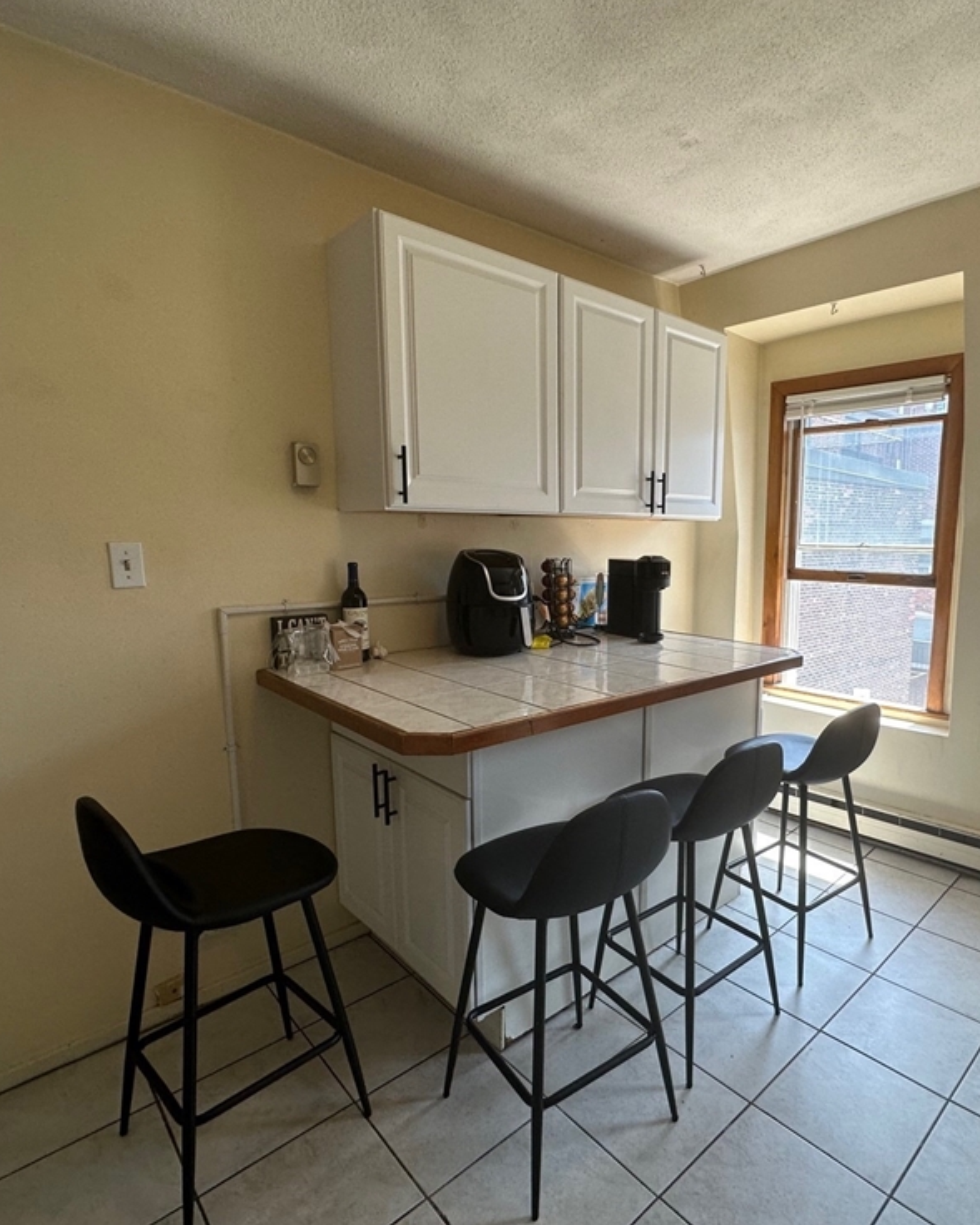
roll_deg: -0.8
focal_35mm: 19
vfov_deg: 83.3
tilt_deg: -8.4
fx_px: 689
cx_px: 611
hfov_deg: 69.8
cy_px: 632
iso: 80
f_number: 2.2
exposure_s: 1/120
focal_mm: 2.22
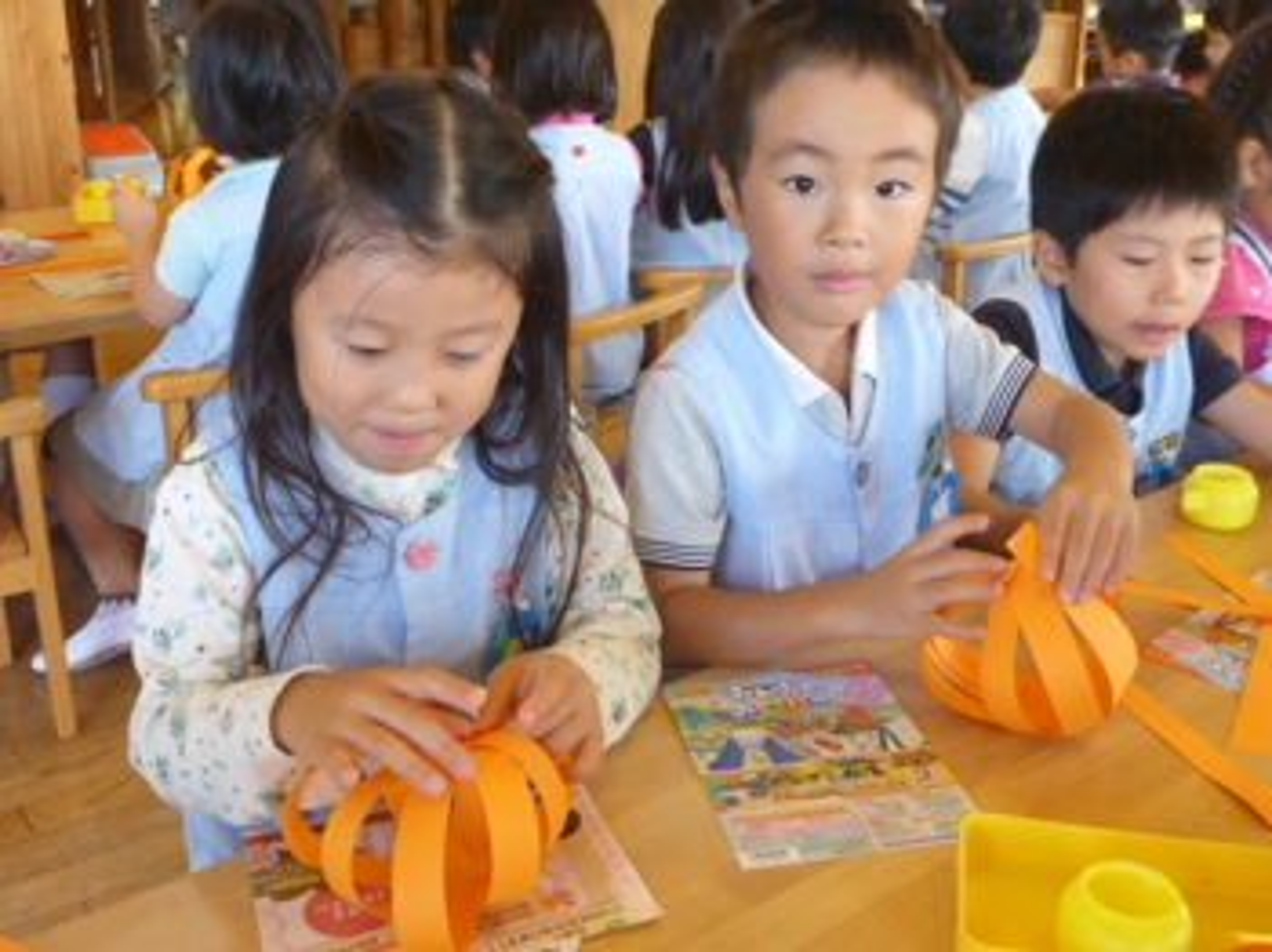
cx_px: 636
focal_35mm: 38
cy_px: 476
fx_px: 1395
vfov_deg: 37.7
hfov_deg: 49.0
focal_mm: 6.8
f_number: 4
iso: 400
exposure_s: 1/50
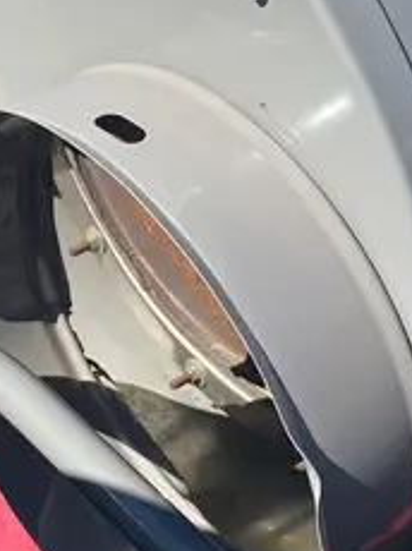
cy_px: 176
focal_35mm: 83
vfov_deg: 23.5
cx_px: 333
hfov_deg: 17.6
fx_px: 1320
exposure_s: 1/2571
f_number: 1.8
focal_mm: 4.25
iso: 32
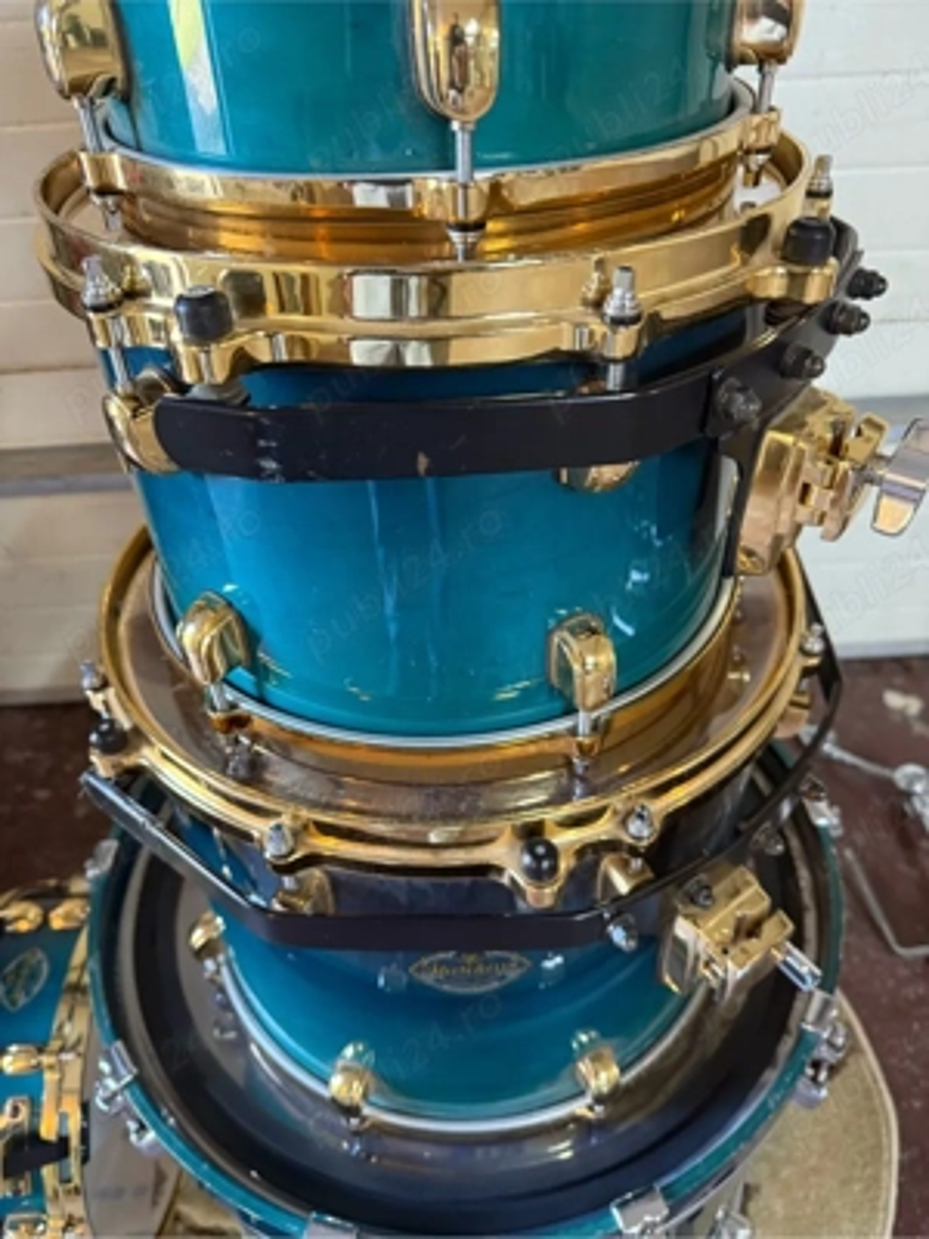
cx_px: 464
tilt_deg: -38.4
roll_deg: +5.5
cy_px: 620
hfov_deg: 56.8
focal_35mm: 24
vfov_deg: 71.6
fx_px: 859
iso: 500
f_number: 1.78
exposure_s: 1/50
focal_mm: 6.76
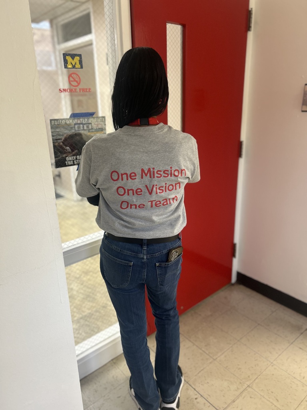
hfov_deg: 53.1
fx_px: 307
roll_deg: +2.1
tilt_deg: -18.2
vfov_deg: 67.3
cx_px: 154
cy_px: 205
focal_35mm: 26
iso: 100
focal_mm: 5.7
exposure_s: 1/60
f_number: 1.5
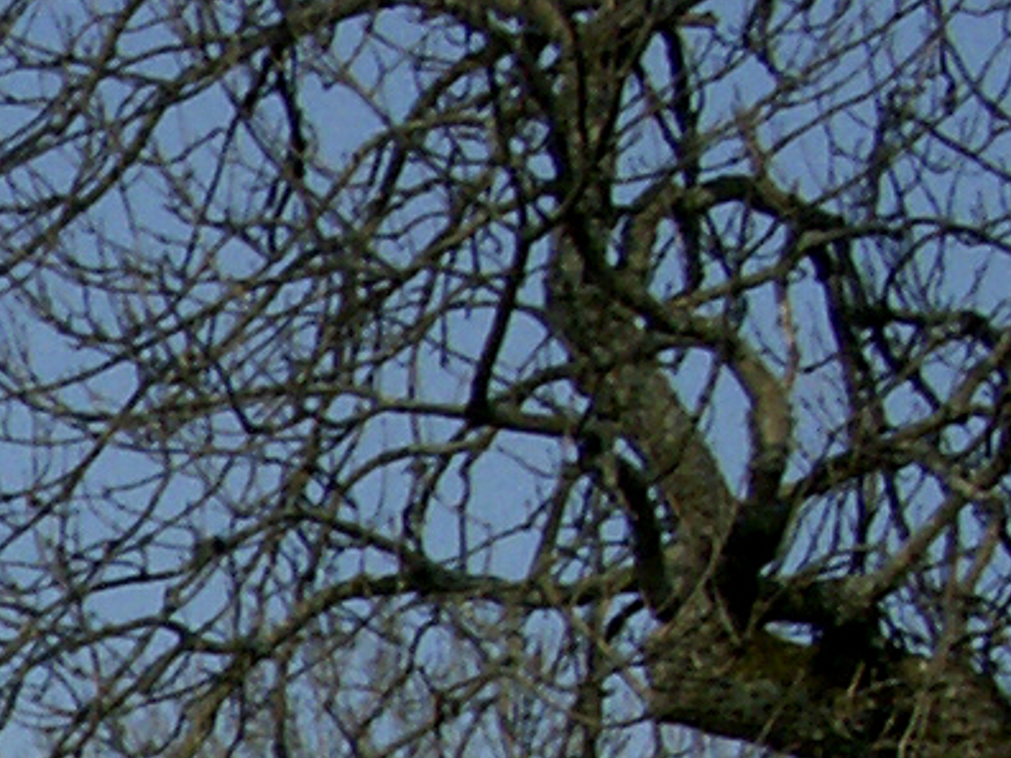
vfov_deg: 5.4
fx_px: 7740
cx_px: -2178
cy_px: 1945
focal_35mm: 265
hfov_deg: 6.7
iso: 100
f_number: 9
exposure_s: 1/500
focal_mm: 10.63
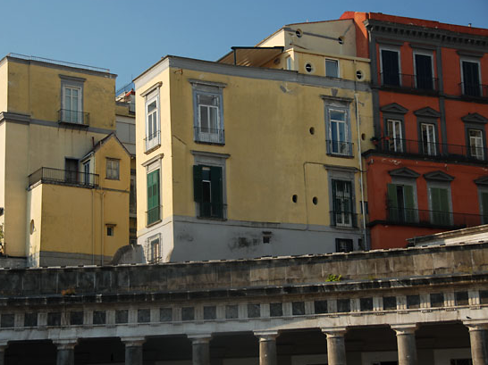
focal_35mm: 82
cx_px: 223
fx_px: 1155
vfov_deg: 18.0
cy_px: 181
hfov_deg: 23.8
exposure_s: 1/180
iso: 100
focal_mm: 50
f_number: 4.8
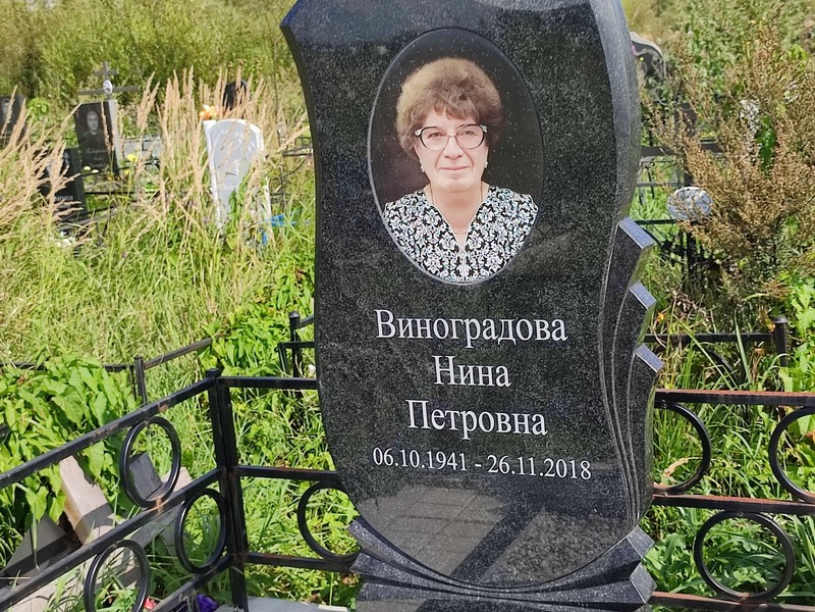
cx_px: 408
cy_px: 306
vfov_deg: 54.9
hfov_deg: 69.4
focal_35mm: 25
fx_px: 589
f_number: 1.9
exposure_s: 1/553
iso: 50
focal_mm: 6.04
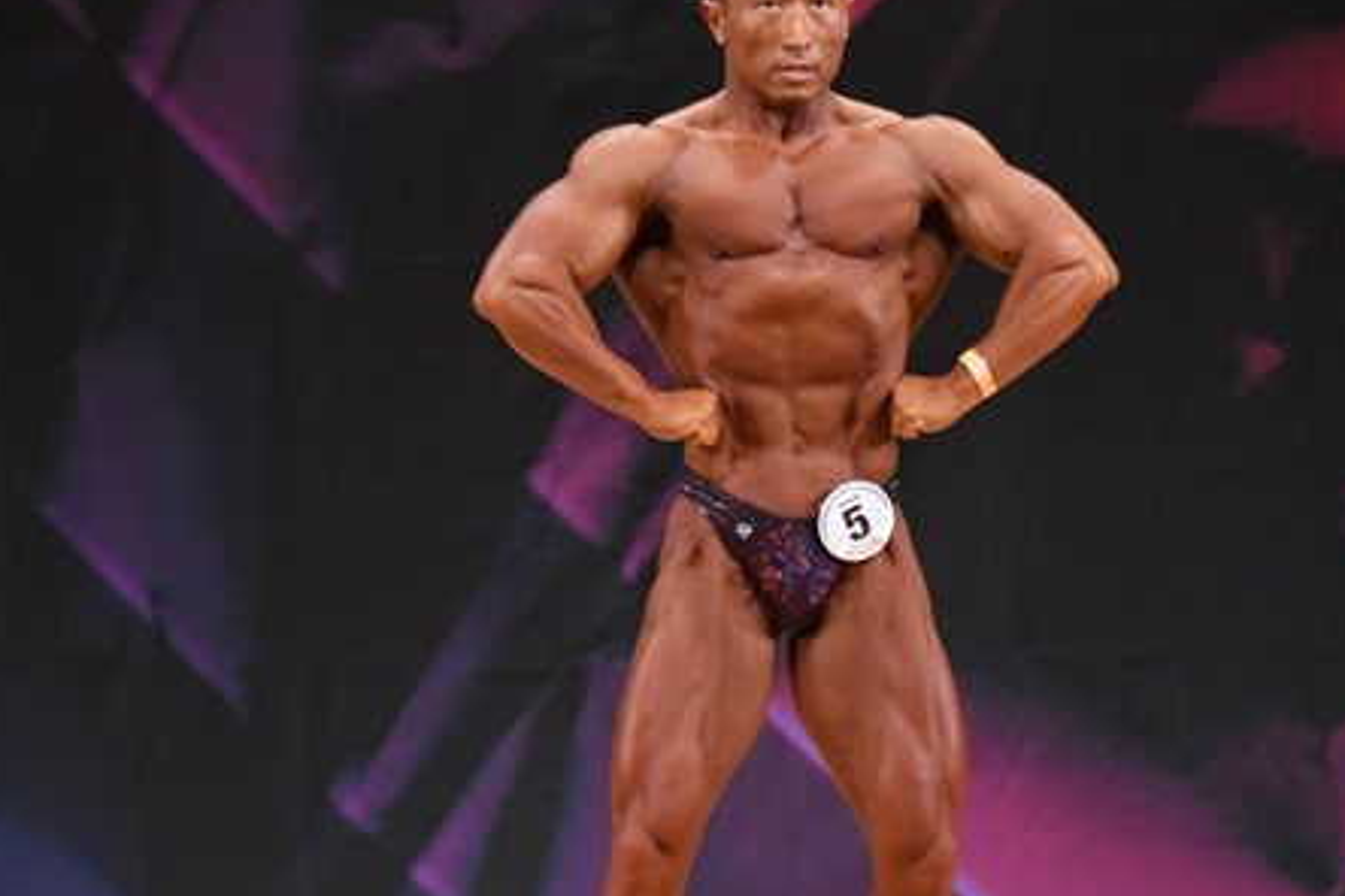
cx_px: 1059
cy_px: 548
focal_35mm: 497
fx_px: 18567
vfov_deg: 2.8
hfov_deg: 4.1
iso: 3200
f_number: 5.6
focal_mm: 190
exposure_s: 1/400
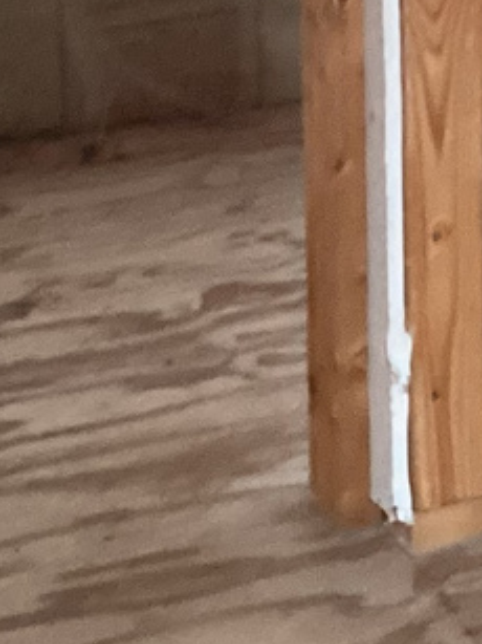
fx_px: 2880
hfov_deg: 9.5
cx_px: 528
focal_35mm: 155
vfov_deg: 11.8
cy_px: -485
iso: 400
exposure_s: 1/60
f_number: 2.4
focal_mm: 3.3
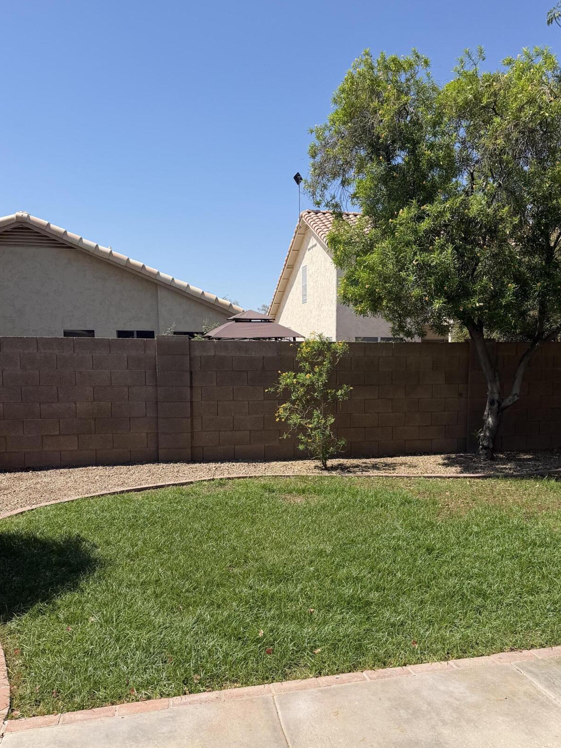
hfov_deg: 46.5
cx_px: 338
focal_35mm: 30
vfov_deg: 59.8
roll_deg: -0.1
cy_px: 420
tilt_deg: -5.9
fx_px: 648
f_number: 1.78
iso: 80
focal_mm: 6.76
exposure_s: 1/4975
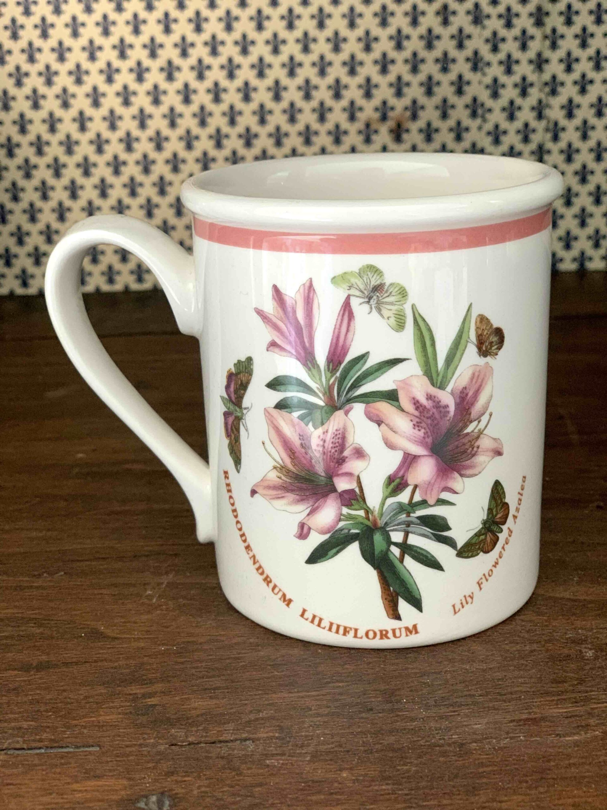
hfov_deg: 28.0
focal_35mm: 52
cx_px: 304
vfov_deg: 36.8
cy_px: 405
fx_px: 1216
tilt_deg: -19.7
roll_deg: +2.5
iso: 200
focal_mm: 6
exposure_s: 1/60
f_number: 2.4
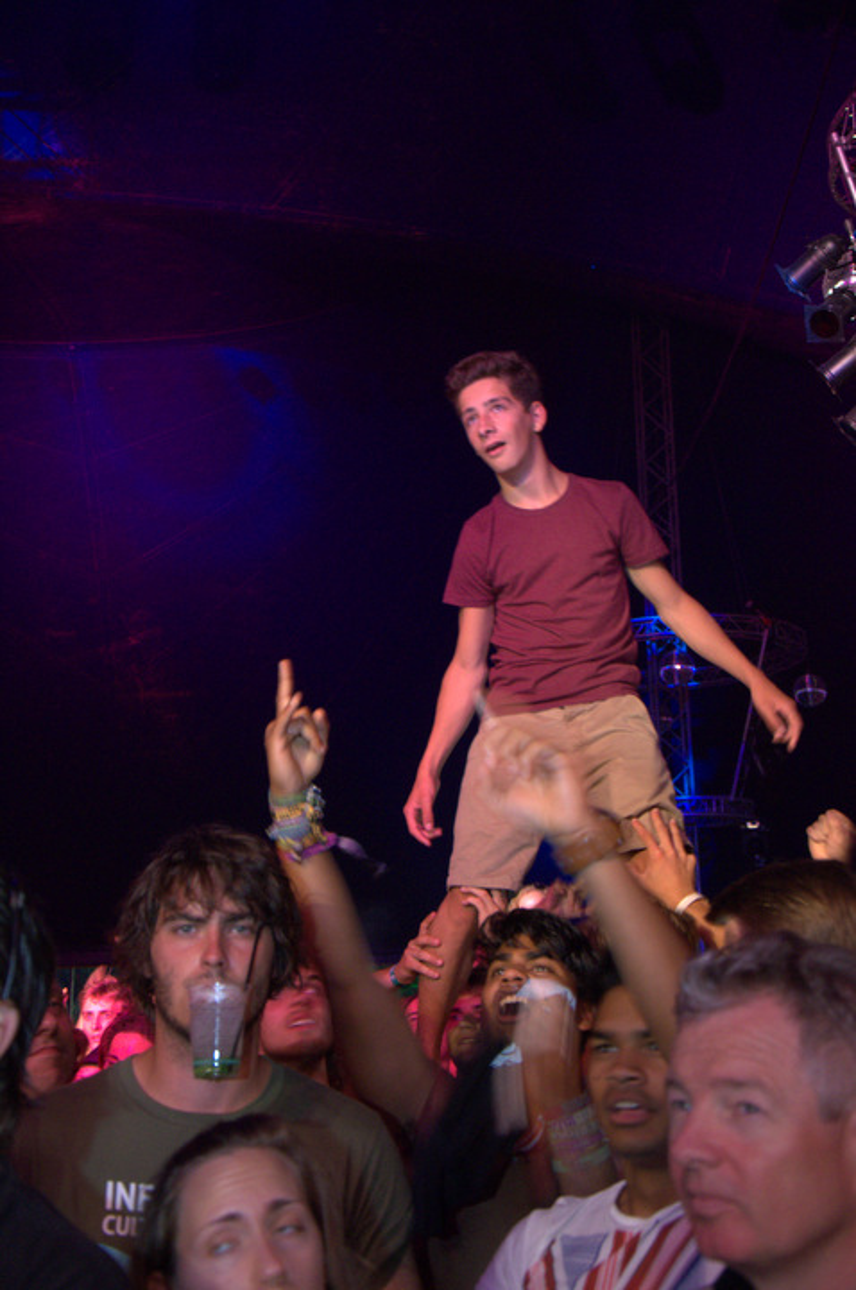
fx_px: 1824
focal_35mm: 51
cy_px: 645
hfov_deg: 26.4
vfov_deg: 38.9
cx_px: 428
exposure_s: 1/20
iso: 3200
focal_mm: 34
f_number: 4.2
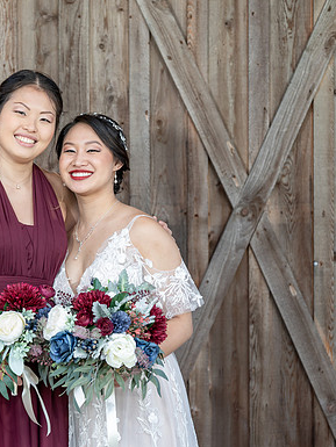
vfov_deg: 12.3
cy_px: 224
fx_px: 2083
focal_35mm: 161
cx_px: 52
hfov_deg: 9.2
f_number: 4
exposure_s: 1/200
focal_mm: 109
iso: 250
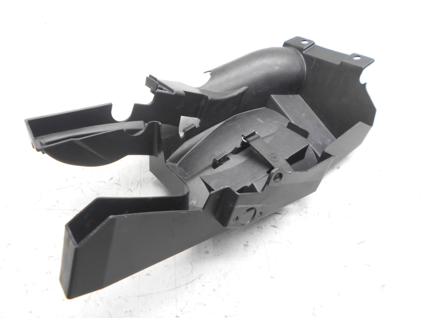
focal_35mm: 26
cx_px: 212
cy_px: 159
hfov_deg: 67.3
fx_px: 318
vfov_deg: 53.1
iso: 140
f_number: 3.2
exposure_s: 1/30
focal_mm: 4.6
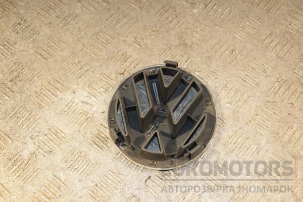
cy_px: 101
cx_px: 152
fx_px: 442
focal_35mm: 52
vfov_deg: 25.8
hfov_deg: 37.9
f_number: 5
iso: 800
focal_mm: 35
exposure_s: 1/200
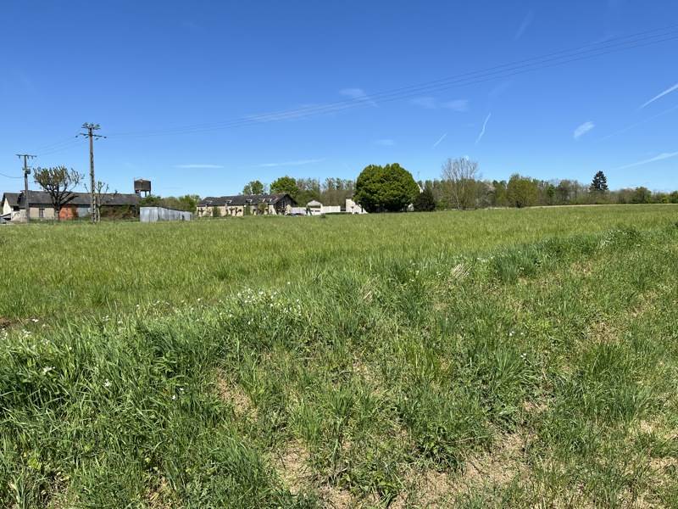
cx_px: 339
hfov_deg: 67.3
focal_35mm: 26
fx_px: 509
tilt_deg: -0.9
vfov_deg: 53.1
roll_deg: -0.6
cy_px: 254
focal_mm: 5.1
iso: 50
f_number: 1.6
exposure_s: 1/3745
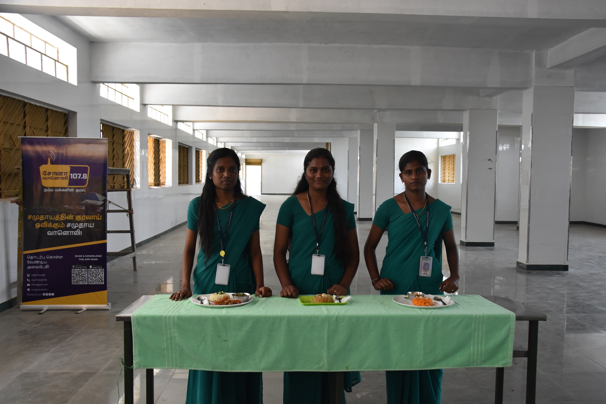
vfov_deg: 41.7
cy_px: 202
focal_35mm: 32
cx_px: 303
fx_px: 530
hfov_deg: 59.5
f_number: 5.6
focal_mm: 21
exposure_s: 1/125
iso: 800
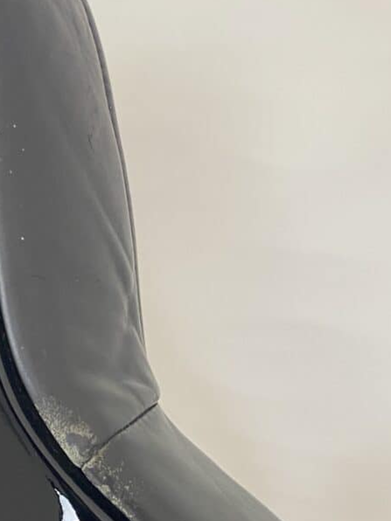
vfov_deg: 28.4
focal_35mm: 64
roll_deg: +1.3
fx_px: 964
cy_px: 524
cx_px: 100
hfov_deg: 22.7
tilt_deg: -29.0
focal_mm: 4.25
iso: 80
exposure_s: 1/50
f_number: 1.8
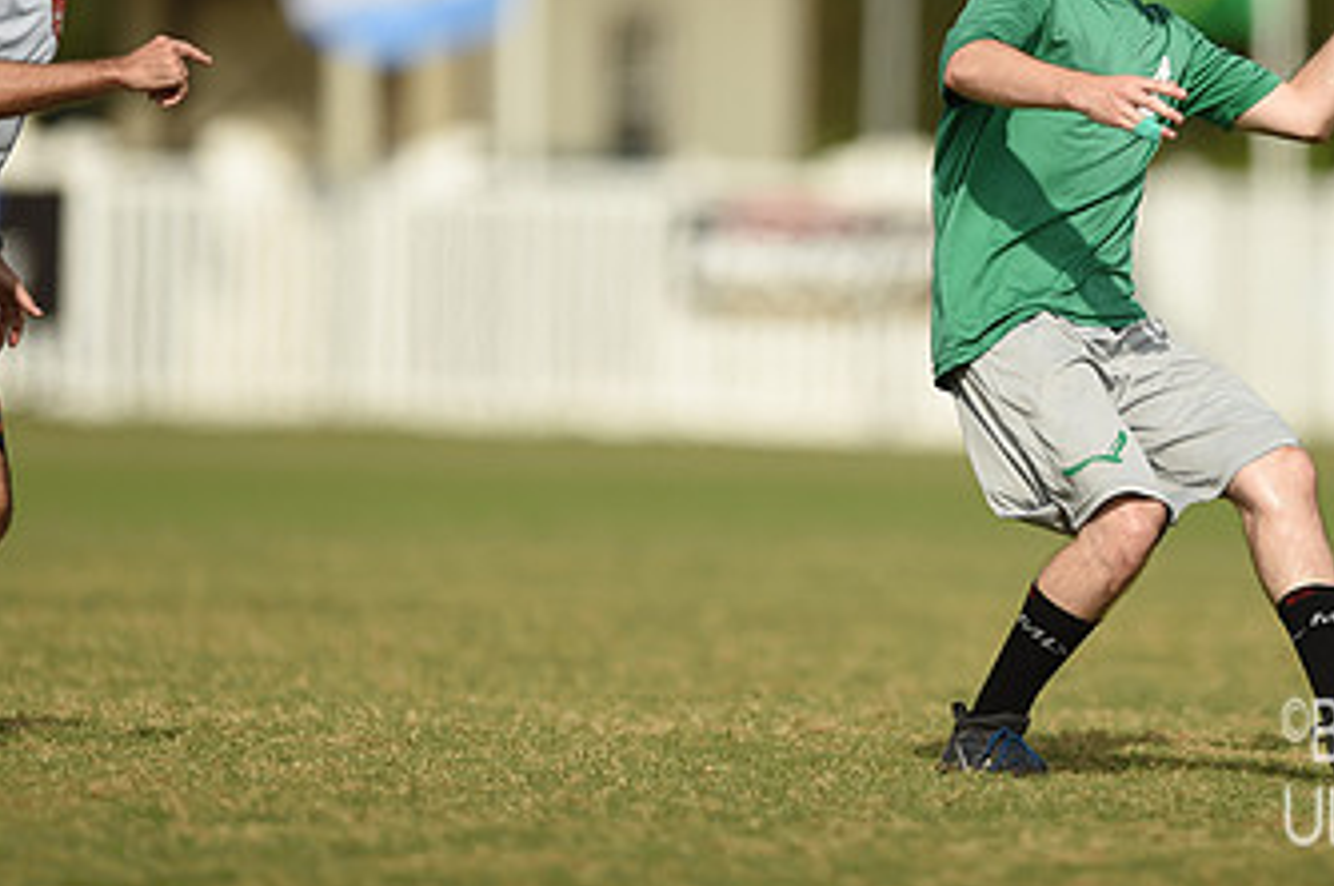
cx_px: 1026
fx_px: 25728
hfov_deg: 3.0
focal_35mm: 695
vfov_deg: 2.0
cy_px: 124
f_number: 2.8
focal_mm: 400
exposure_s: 1/6400
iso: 160
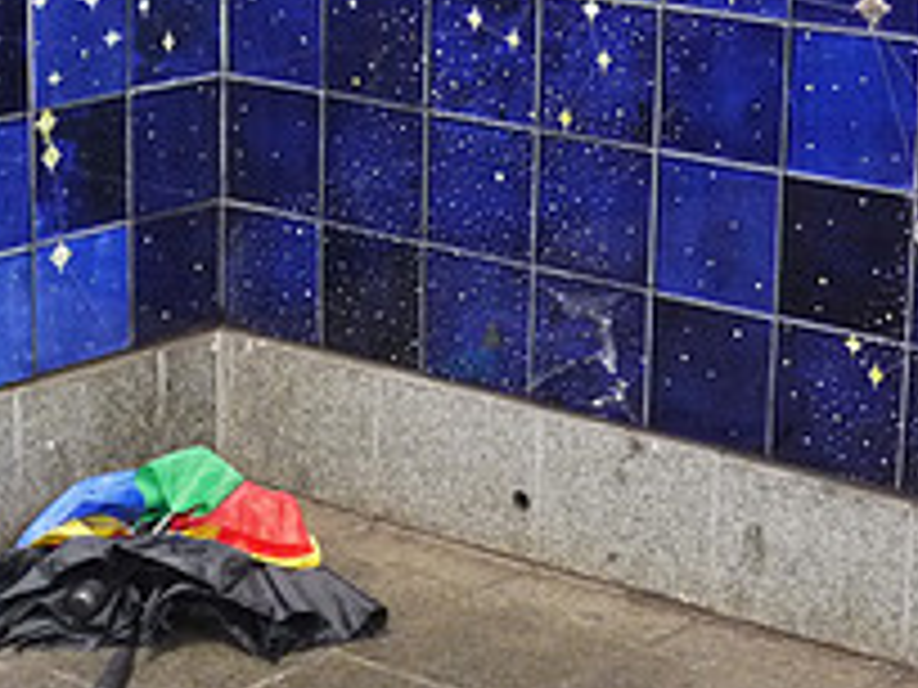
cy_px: 191
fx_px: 3023
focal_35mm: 114
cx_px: 220
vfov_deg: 13.0
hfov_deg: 17.2
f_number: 1.7
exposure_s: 1/60
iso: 1250
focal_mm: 20
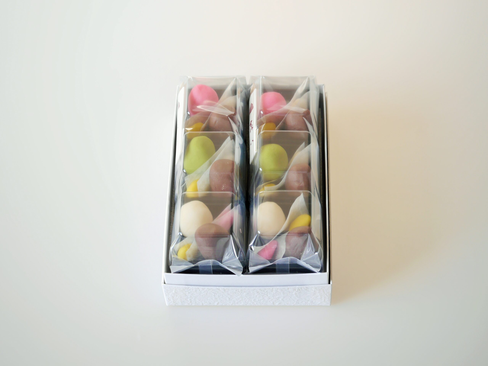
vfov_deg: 19.4
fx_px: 1072
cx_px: 244
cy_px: 183
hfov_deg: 25.6
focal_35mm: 76
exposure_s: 1/80
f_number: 4.2
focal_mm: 38
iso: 200
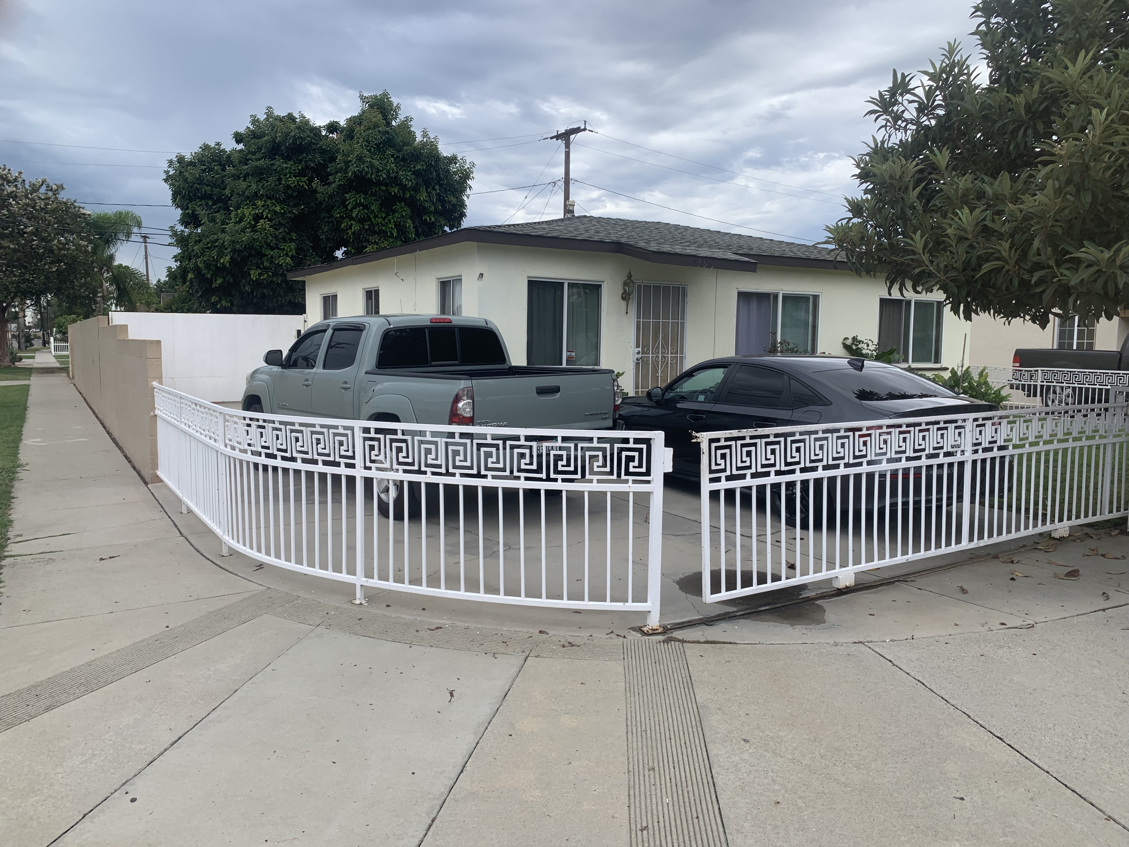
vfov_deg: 53.1
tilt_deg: -5.9
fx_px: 848
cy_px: 424
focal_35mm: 26
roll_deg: -0.6
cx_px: 564
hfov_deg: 67.3
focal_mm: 4.25
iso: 25
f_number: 1.8
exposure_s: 1/1468
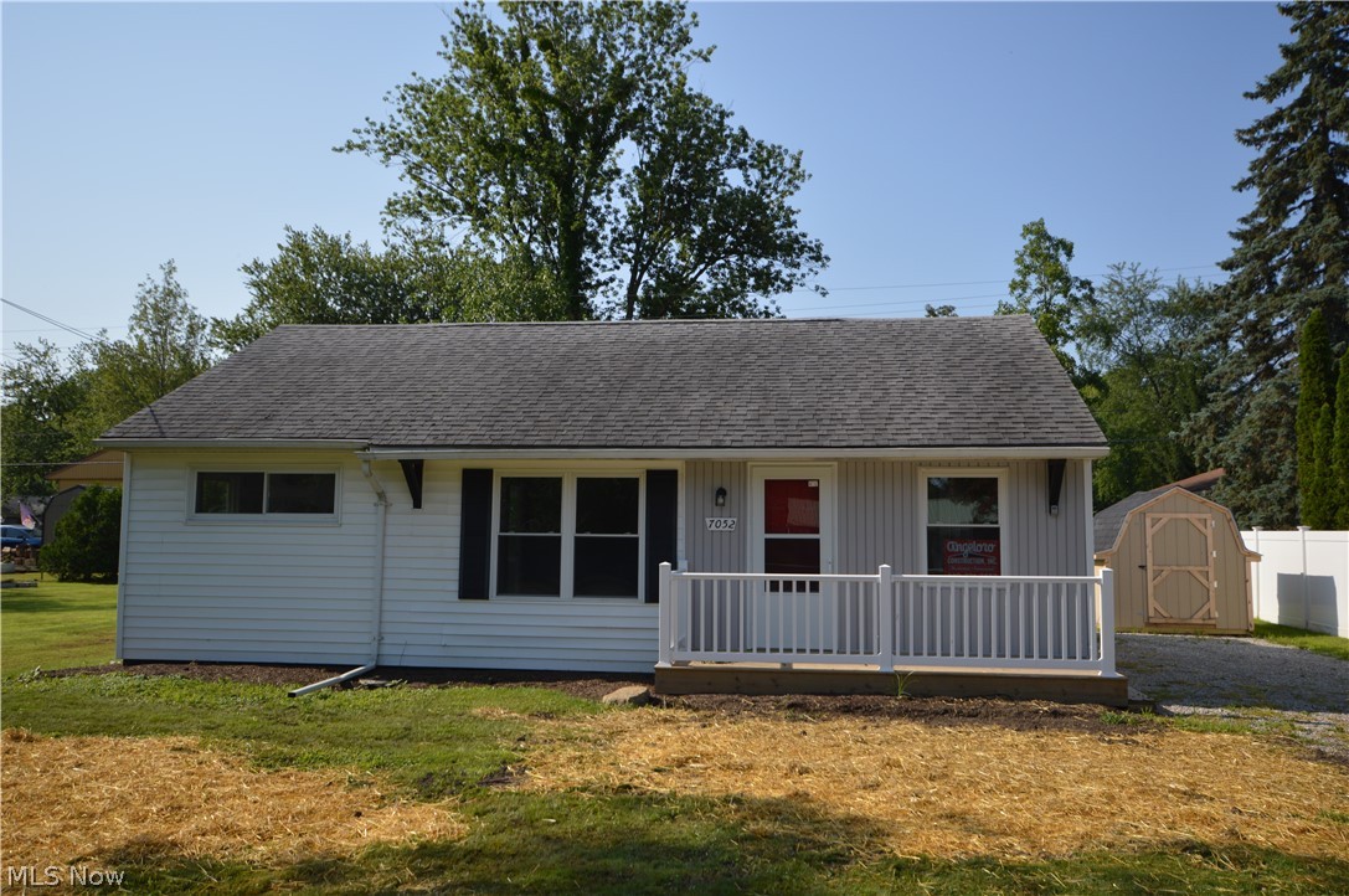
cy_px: 448
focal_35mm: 30
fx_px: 1123
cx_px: 674
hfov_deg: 62.0
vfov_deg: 43.5
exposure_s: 1/250
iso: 100
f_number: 8
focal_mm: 20
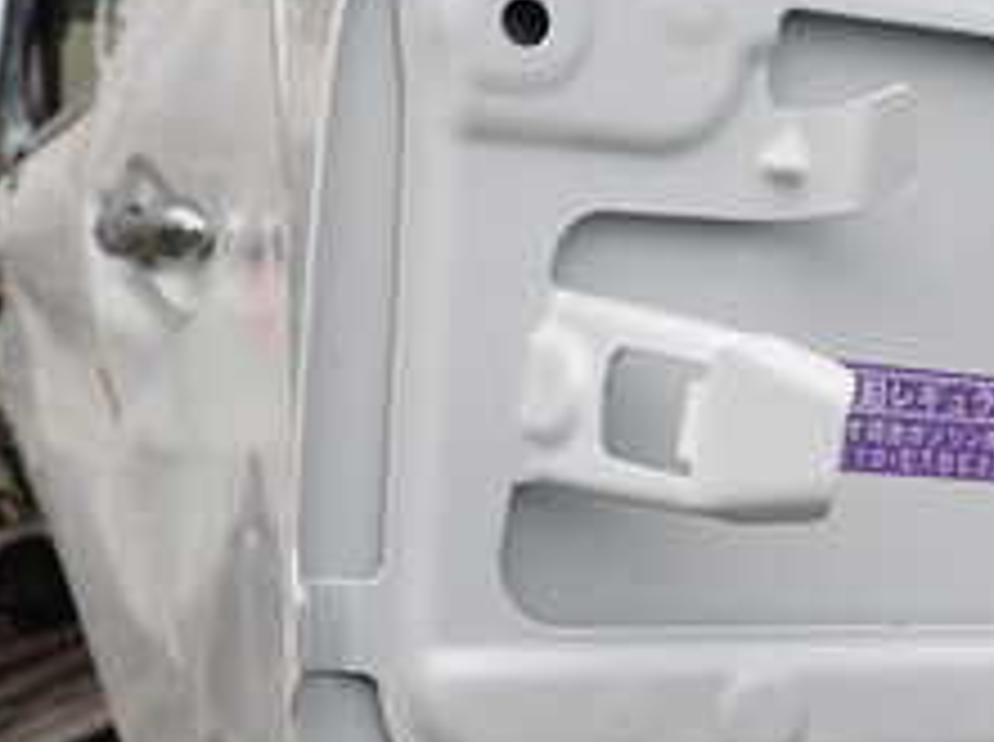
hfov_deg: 27.4
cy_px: 517
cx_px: 936
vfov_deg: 21.4
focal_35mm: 68
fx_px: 1949
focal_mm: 4.5
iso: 100
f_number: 2.8
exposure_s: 1/1000
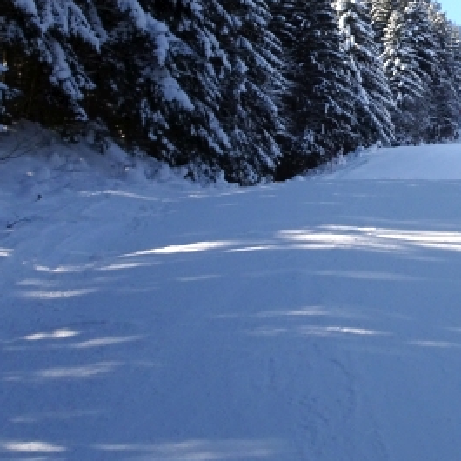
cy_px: 110
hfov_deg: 25.0
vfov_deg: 26.5
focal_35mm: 64
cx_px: 504
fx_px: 964
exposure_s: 1/800
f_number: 3.5
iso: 80
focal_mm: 4.1
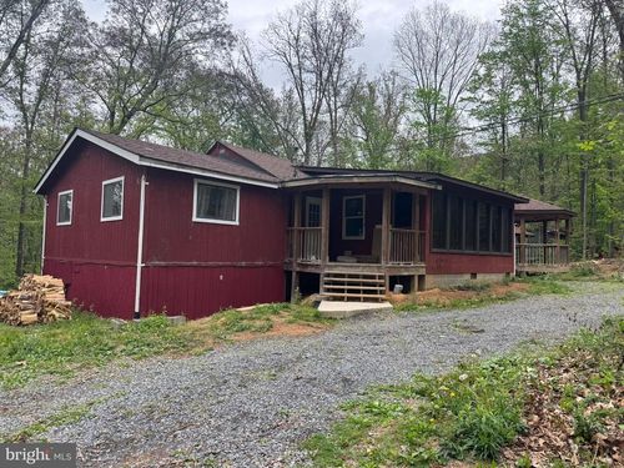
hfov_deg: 71.6
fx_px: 433
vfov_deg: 56.8
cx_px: 312
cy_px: 234
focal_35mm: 24
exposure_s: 1/506
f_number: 1.78
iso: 80
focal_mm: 6.76
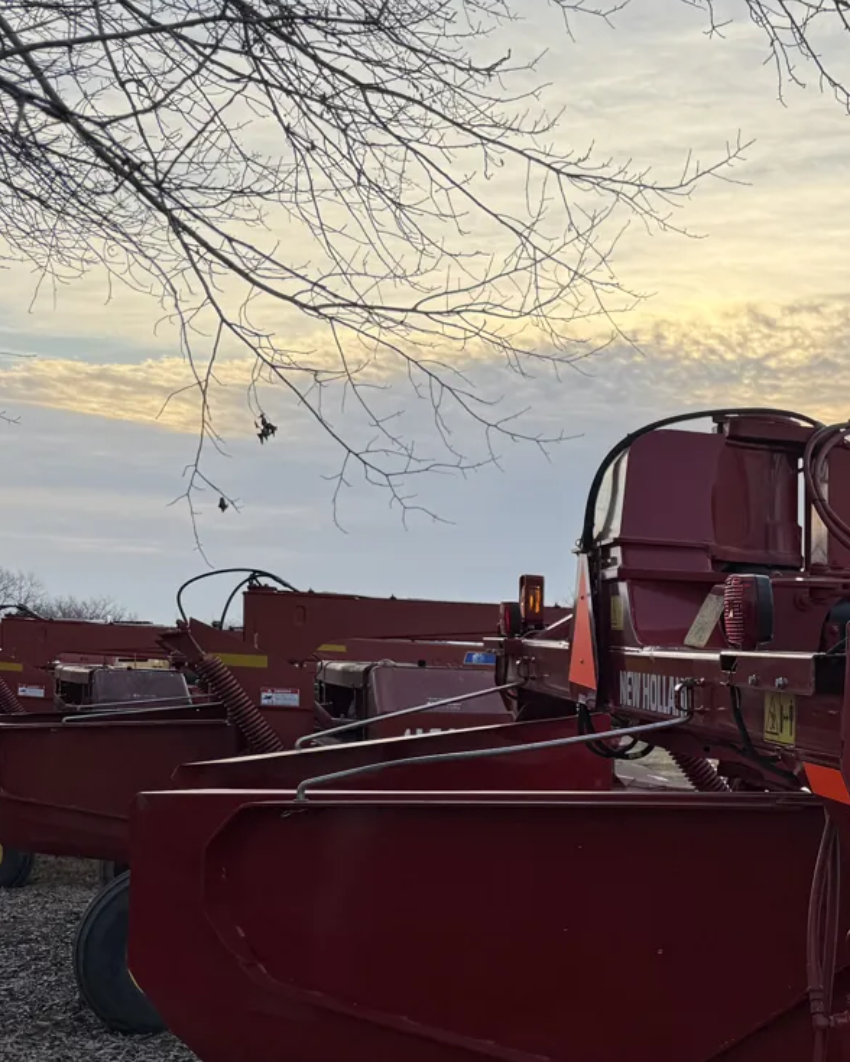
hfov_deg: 25.9
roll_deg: -1.1
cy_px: 803
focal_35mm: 51
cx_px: 1065
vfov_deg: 35.8
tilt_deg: -2.2
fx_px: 1604
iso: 80
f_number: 1.78
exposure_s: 1/1250
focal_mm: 6.76
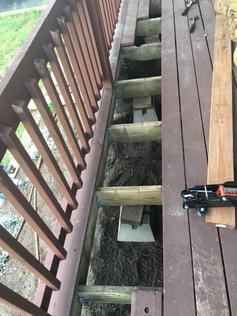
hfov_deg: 48.2
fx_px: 265
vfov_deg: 61.7
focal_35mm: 29
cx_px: 118
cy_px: 158
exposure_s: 1/30
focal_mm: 4.15
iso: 25
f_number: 2.2
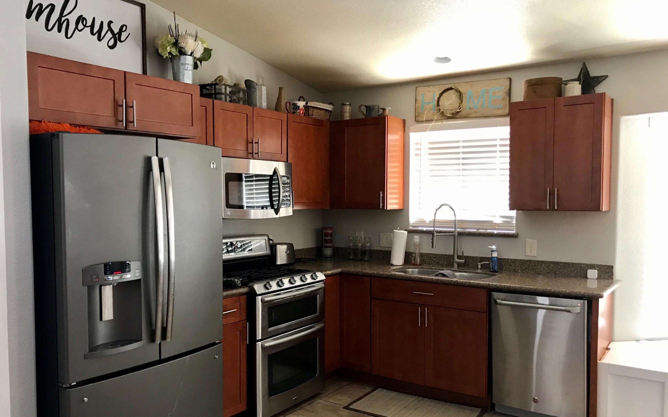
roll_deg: -0.3
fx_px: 546
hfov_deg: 62.9
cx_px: 332
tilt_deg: -3.4
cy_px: 230
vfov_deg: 41.8
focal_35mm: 30
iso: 64
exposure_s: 1/15
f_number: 1.8
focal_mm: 3.99
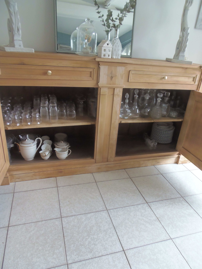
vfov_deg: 71.6
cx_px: 101
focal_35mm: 24
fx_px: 187
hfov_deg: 56.8
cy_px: 134
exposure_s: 1/30
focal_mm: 4.3
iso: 160
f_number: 2.9
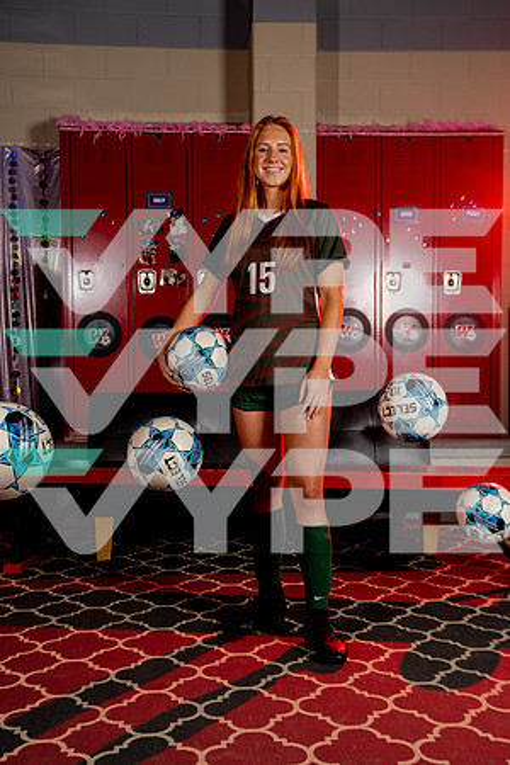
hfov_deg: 31.2
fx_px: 914
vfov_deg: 45.4
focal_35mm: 43
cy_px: 382
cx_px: 255
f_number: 4.5
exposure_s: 1/250
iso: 160
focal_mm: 43
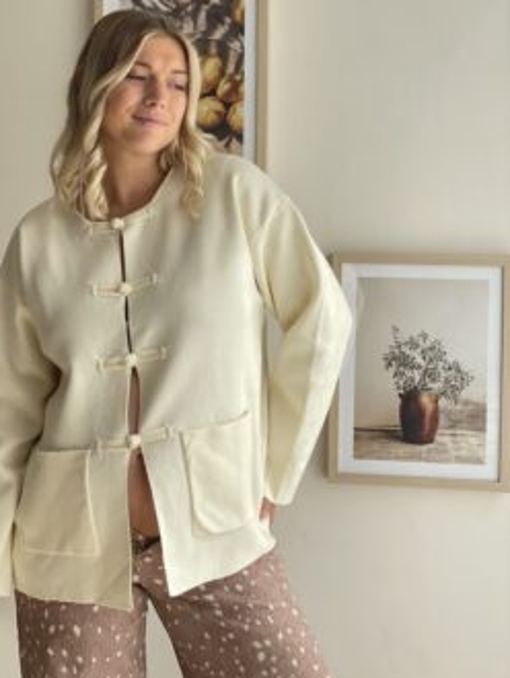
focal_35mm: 63
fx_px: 1236
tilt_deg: -1.5
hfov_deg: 23.3
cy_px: 279
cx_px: 204
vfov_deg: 30.6
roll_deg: +0.4
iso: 32
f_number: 2
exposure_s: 1/685
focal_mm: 6
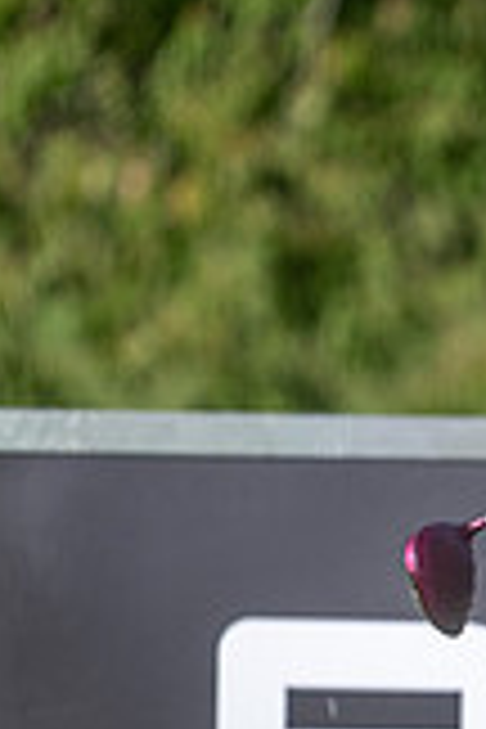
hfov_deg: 1.3
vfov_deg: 1.9
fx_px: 21787
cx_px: 1224
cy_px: 668
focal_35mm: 1076
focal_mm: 300
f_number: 5
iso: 500
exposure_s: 1/4000
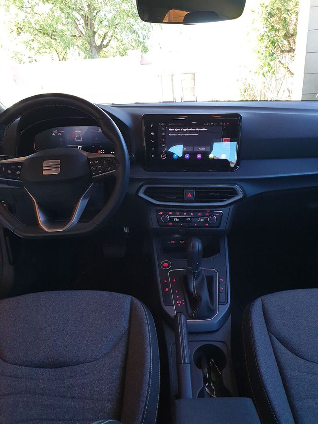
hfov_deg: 53.1
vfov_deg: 67.3
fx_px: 318
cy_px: 212
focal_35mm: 26
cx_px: 159
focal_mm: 4.3
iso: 250
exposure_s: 1/100
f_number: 2.4
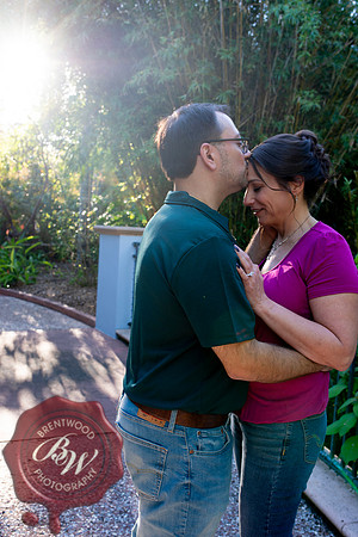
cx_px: 179
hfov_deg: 37.9
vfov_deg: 54.4
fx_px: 522
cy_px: 268
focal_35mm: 35
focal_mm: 35
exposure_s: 1/100
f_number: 4.5
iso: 320
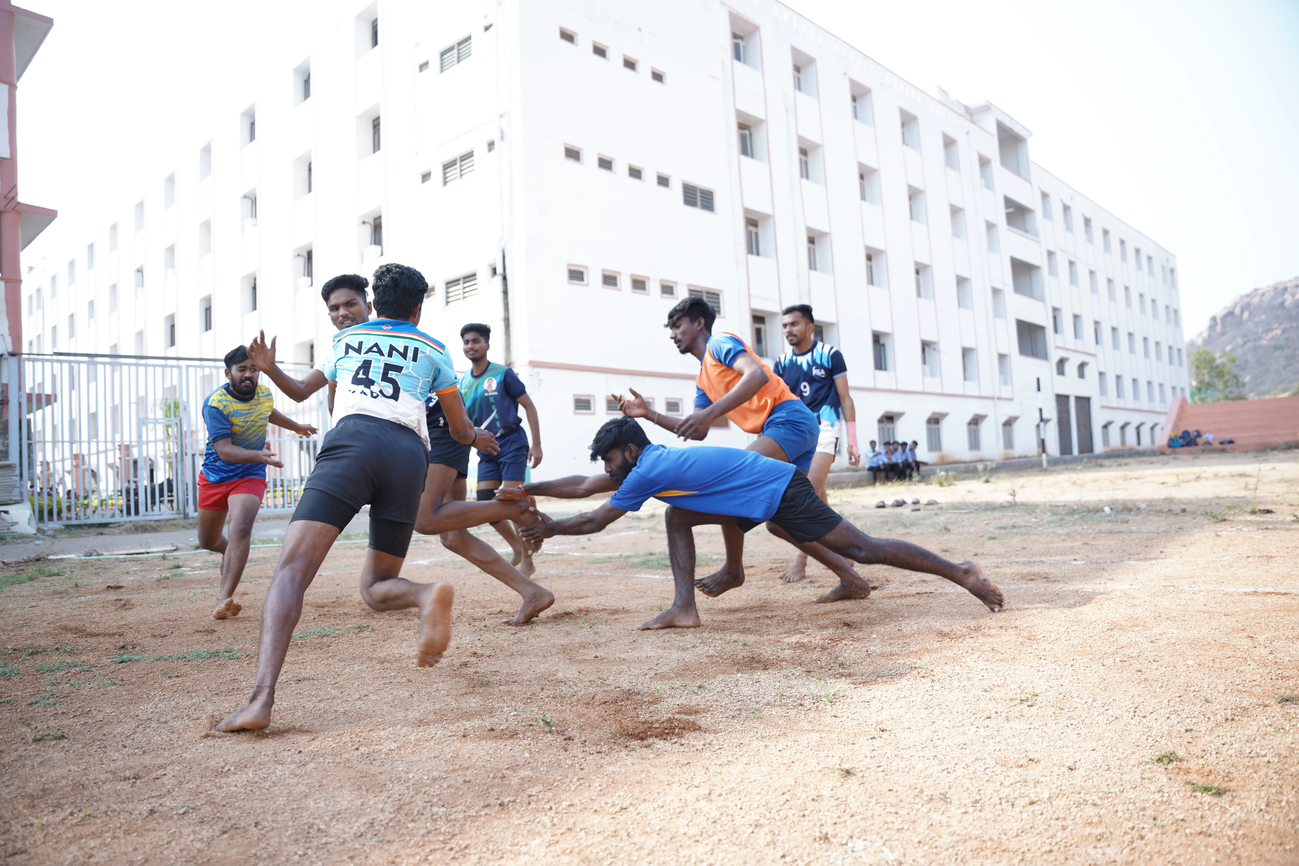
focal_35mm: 25
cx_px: 650
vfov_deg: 50.6
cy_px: 433
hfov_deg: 70.6
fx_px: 917
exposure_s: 1/400
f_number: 2.8
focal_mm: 25.4
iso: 125
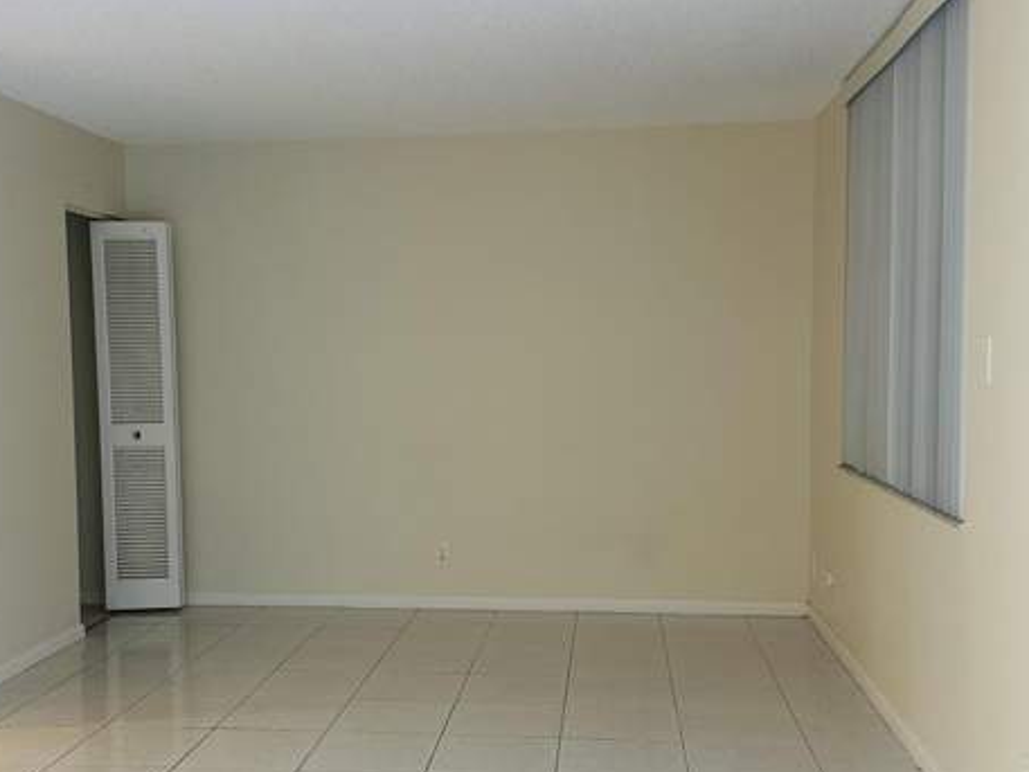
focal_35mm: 42
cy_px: 452
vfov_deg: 34.3
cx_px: 435
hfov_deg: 44.6
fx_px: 1249
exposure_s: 1/60
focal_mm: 6.86
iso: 320
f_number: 1.78
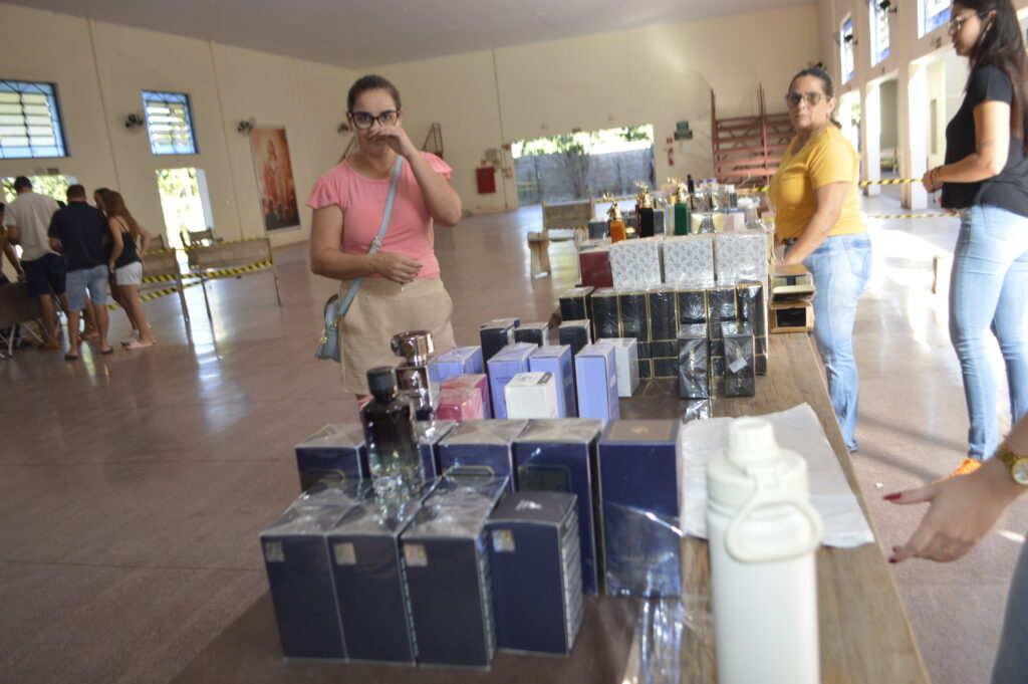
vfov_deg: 47.9
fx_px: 770
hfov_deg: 67.4
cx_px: 514
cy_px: 342
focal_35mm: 27
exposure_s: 1/125
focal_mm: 18
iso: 360
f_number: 4
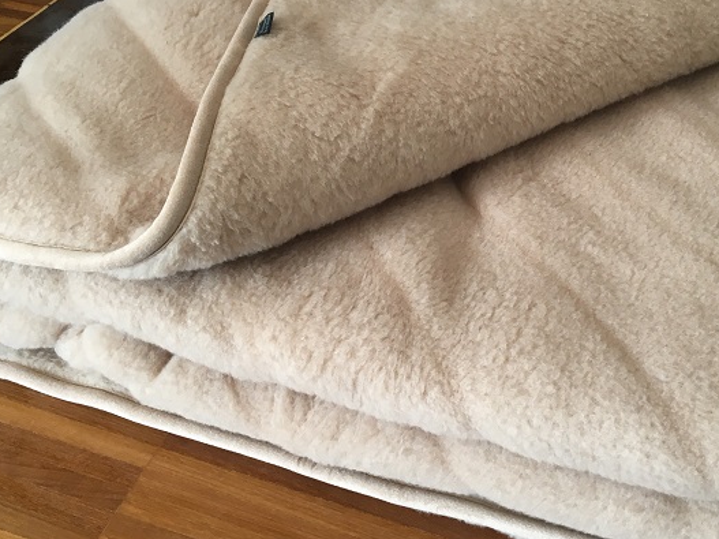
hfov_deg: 42.8
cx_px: 427
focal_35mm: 44
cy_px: 186
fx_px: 914
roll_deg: +1.9
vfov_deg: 32.6
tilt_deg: -40.4
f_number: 2.2
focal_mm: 4.15
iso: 80
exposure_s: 1/33
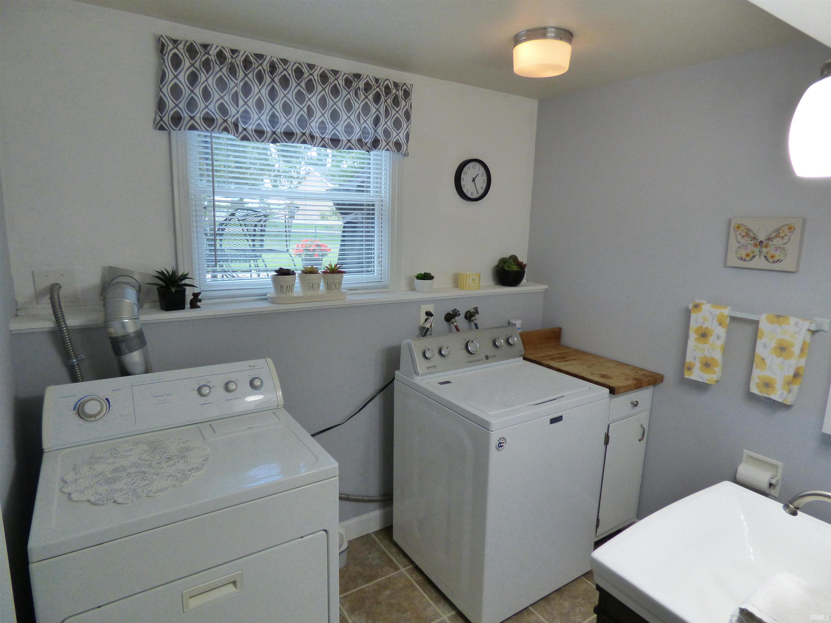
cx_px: 416
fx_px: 480
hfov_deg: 81.7
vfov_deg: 66.0
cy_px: 312
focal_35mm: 20
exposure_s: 1/100
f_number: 2.8
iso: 400
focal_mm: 3.58
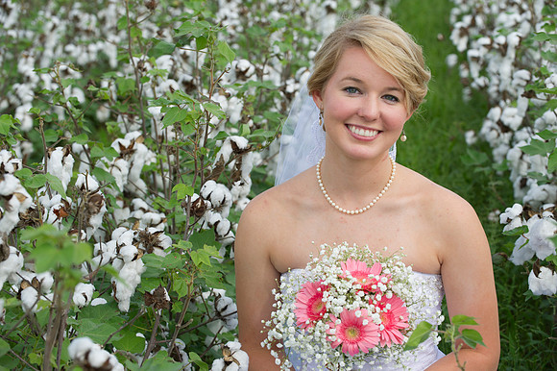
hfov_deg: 19.5
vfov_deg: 13.0
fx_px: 1624
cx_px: 278
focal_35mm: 105
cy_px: 186
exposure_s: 1/200
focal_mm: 105
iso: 160
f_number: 6.3
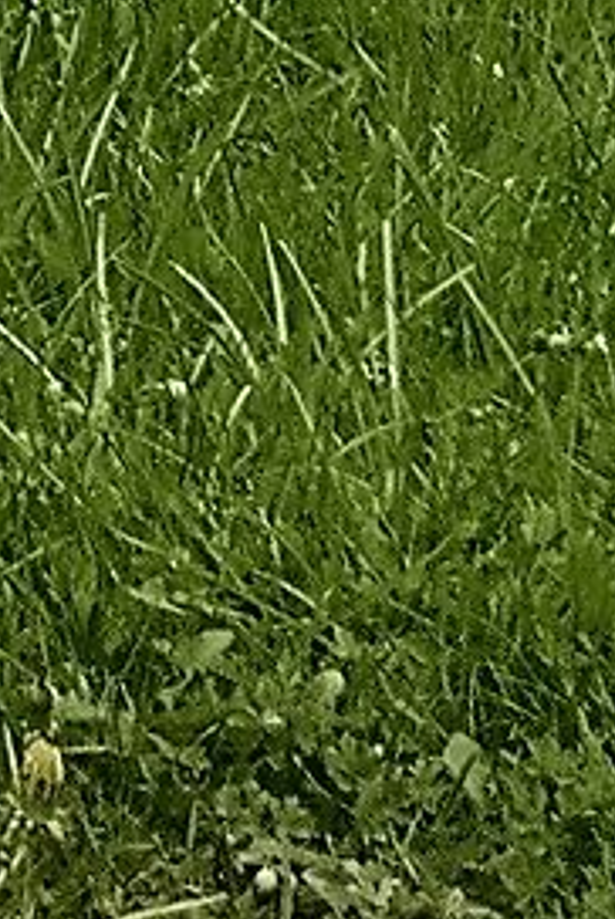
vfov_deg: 6.7
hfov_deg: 4.7
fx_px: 7258
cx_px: -821
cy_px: -1652
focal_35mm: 284
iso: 200
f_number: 1.8
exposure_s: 1/2375
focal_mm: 5.58
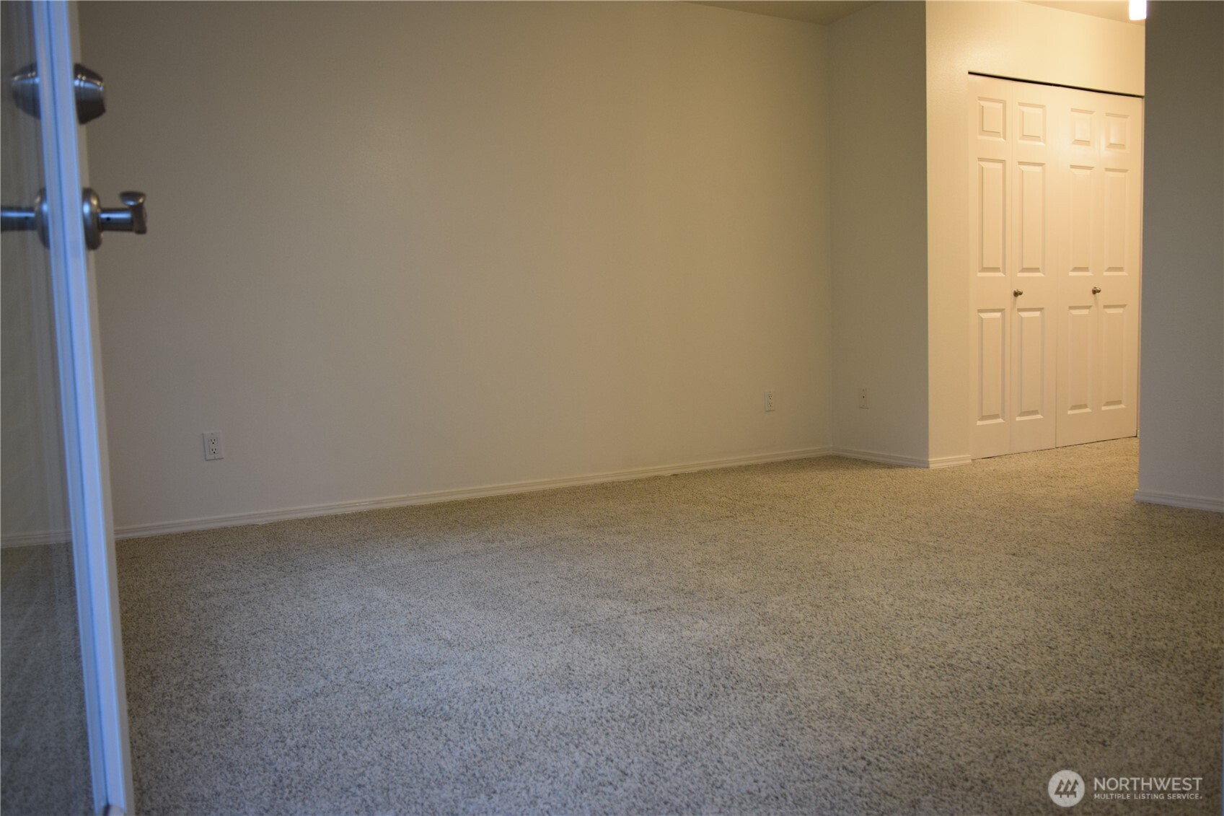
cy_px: 408
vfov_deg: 47.9
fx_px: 918
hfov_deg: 67.4
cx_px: 612
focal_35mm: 27
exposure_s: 1/60
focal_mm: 18
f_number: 4
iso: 560
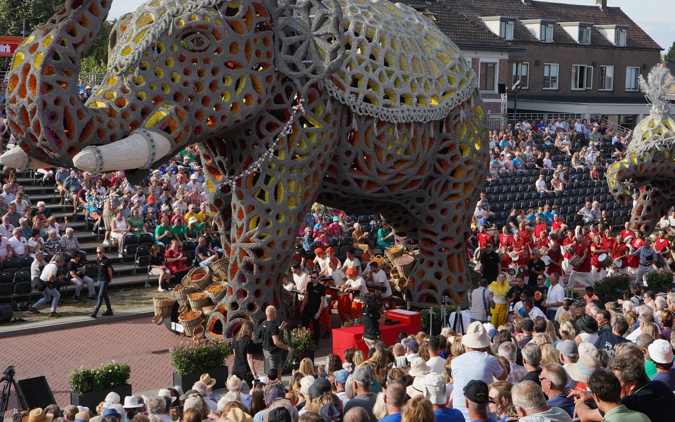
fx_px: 1104
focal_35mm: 60
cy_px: 132
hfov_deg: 34.0
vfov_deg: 21.5
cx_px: 354
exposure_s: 1/500
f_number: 11
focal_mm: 43
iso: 500
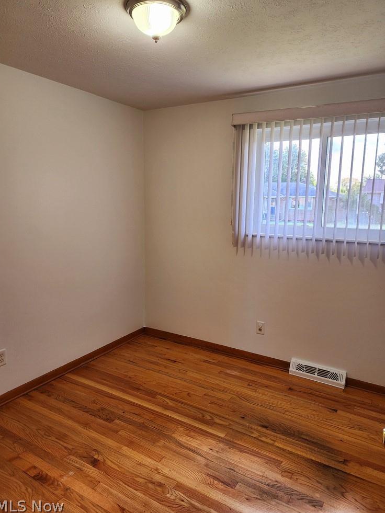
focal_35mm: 24
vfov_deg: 71.6
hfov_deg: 56.8
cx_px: 192
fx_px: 356
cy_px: 250
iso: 80
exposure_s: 1/120
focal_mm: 6.4
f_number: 1.8
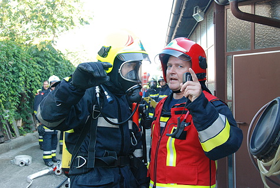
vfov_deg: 29.1
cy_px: 94
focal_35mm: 46
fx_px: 362
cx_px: 140
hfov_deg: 42.2
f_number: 6.3
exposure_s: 1/160
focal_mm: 31
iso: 800
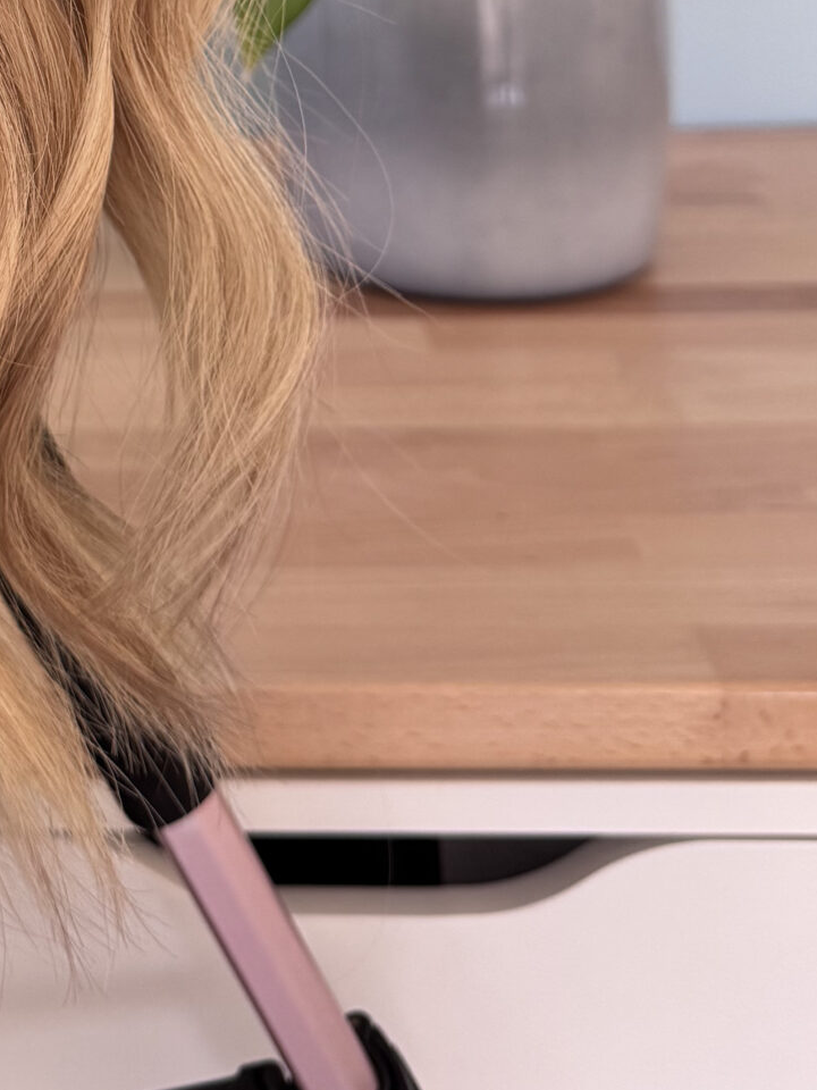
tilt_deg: -5.1
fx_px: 2014
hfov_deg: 21.8
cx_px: -74
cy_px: -165
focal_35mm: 64
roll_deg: +2.8
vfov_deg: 27.2
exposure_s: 1/113
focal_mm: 6.76
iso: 200
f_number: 1.78
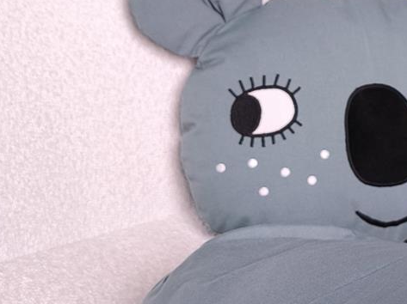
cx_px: 417
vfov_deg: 14.1
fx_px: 1222
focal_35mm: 104
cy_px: 36
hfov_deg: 18.4
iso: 50
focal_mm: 6.92
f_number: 1.9
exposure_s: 1/145
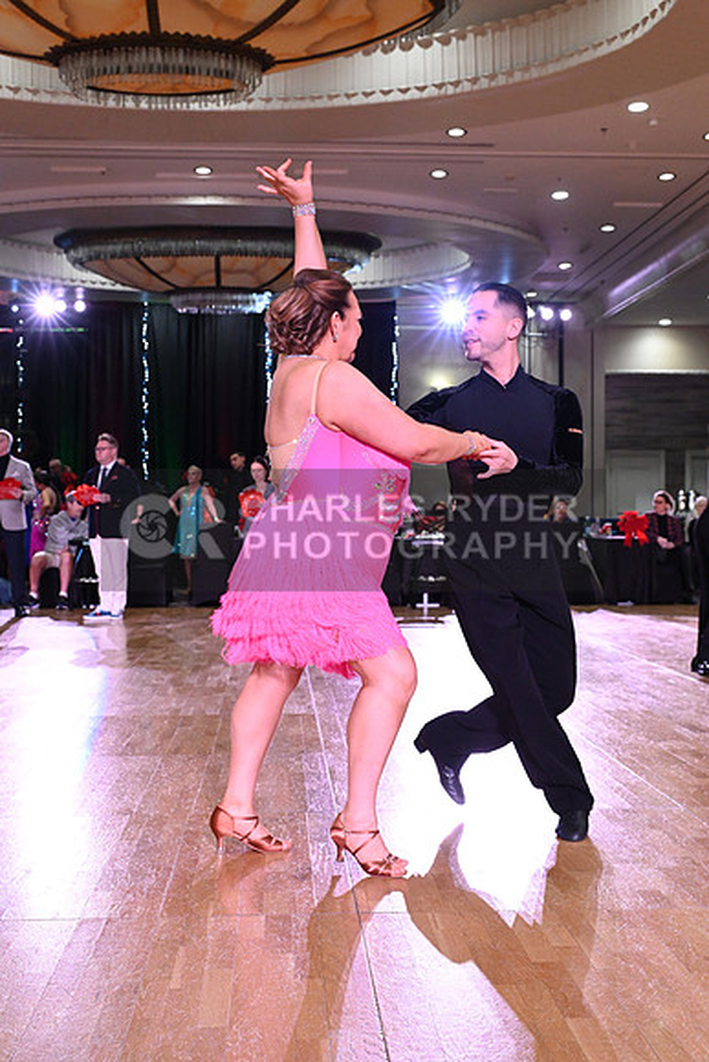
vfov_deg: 44.5
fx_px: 1299
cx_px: 354
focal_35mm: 44
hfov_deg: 30.5
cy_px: 531
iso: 4000
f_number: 5.6
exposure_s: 1/250
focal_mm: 44
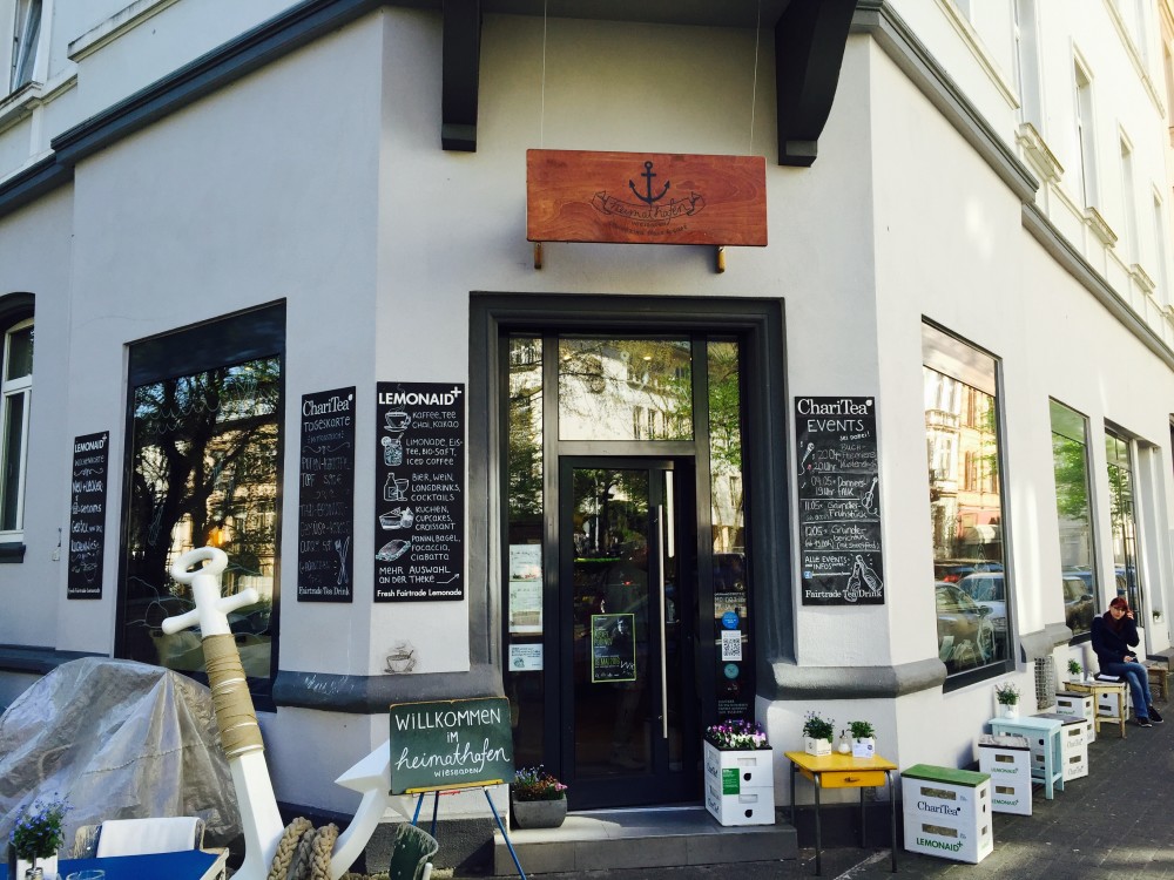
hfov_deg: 61.7
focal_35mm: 29
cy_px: 440
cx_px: 587
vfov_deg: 48.2
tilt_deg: +7.4
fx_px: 984
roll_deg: -1.4
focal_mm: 4.15
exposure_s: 1/359
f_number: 2.2
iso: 32
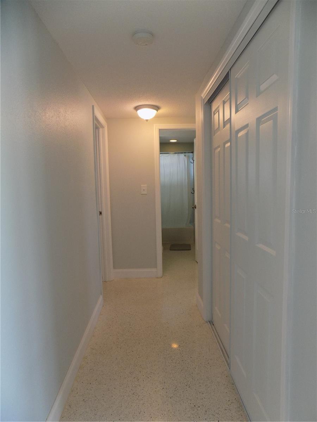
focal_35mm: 23
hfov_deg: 58.9
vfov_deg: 73.9
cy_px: 211
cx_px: 158
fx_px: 281
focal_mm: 4
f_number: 3.1
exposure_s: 1/30
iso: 125
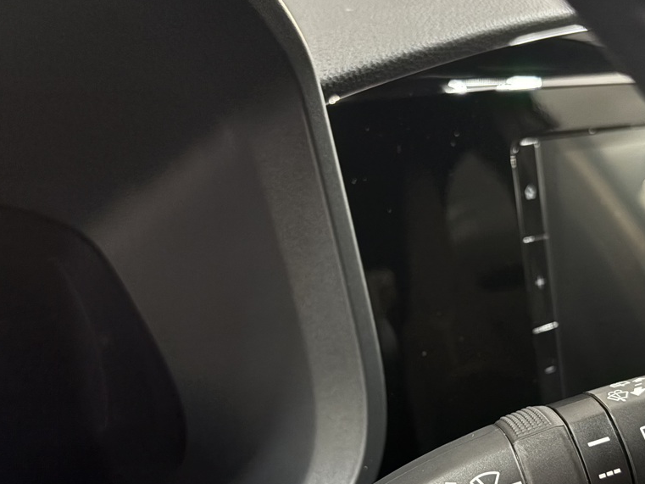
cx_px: 458
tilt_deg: -10.6
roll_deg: +2.3
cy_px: 336
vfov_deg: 34.7
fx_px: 764
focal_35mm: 41
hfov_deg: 44.7
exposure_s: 1/100
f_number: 1.6
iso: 250
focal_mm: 5.96
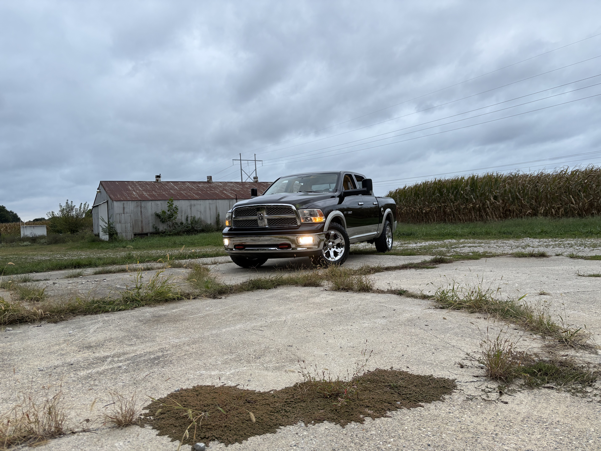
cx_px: 300
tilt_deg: +0.3
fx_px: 451
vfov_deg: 53.1
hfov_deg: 67.3
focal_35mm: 26
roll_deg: +2.4
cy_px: 226
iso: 80
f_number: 1.6
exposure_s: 1/121
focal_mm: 5.96
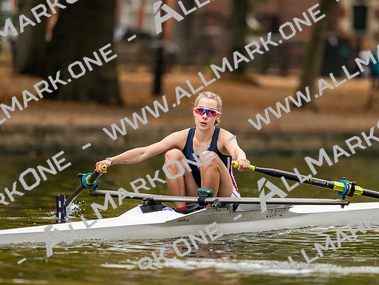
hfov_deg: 4.6
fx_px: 4764
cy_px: 142
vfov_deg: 3.4
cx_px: 194
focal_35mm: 435
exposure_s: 1/2500
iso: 3200
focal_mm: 400
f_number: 4.5
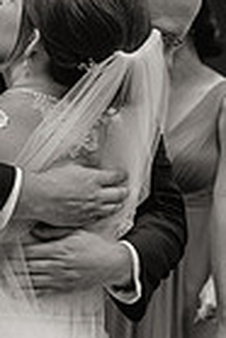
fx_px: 1371
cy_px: 203
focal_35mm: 146
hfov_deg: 9.0
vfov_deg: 14.0
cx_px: -194
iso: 1600
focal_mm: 35
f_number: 3.5
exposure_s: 1/160
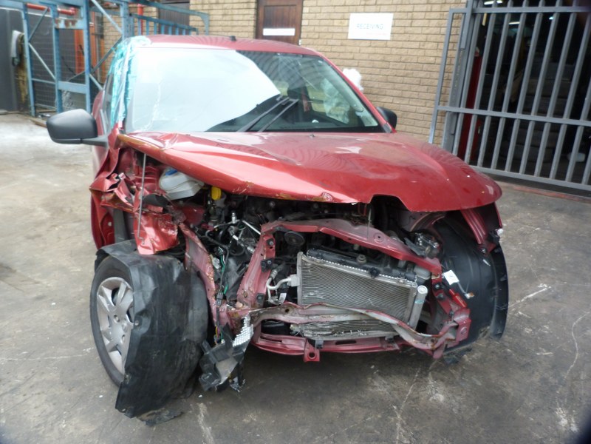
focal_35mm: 25
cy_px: 222
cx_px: 296
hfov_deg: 69.4
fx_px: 427
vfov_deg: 54.9
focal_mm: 4.5
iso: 160
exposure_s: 1/60
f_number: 2.8
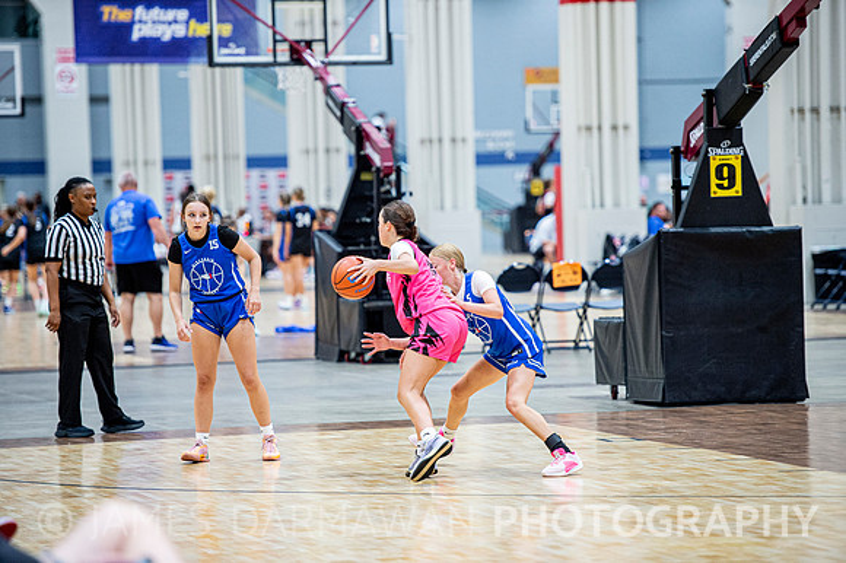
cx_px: 423
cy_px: 282
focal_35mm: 180
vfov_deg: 7.6
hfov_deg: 11.4
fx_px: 4227
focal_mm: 180
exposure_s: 1/320
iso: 2000
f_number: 2.8
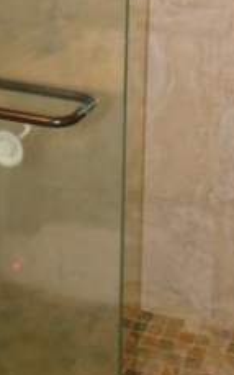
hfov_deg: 18.8
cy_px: 44
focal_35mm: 68
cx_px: 206
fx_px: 694
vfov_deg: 29.1
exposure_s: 1/30
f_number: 3
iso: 200
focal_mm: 4
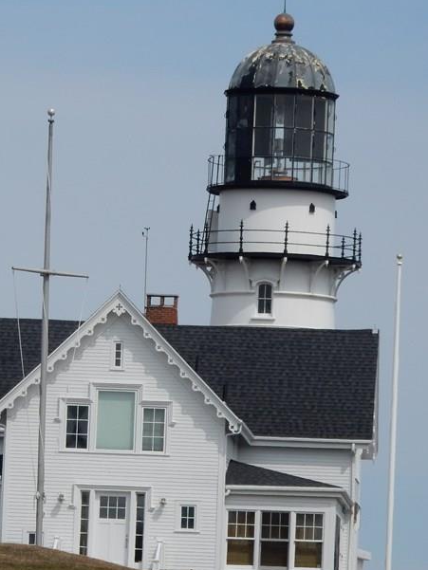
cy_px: 302
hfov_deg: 4.5
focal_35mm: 329
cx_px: 89
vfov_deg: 6.0
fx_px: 5422
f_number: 6.3
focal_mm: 34.5
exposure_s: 1/1000
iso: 125
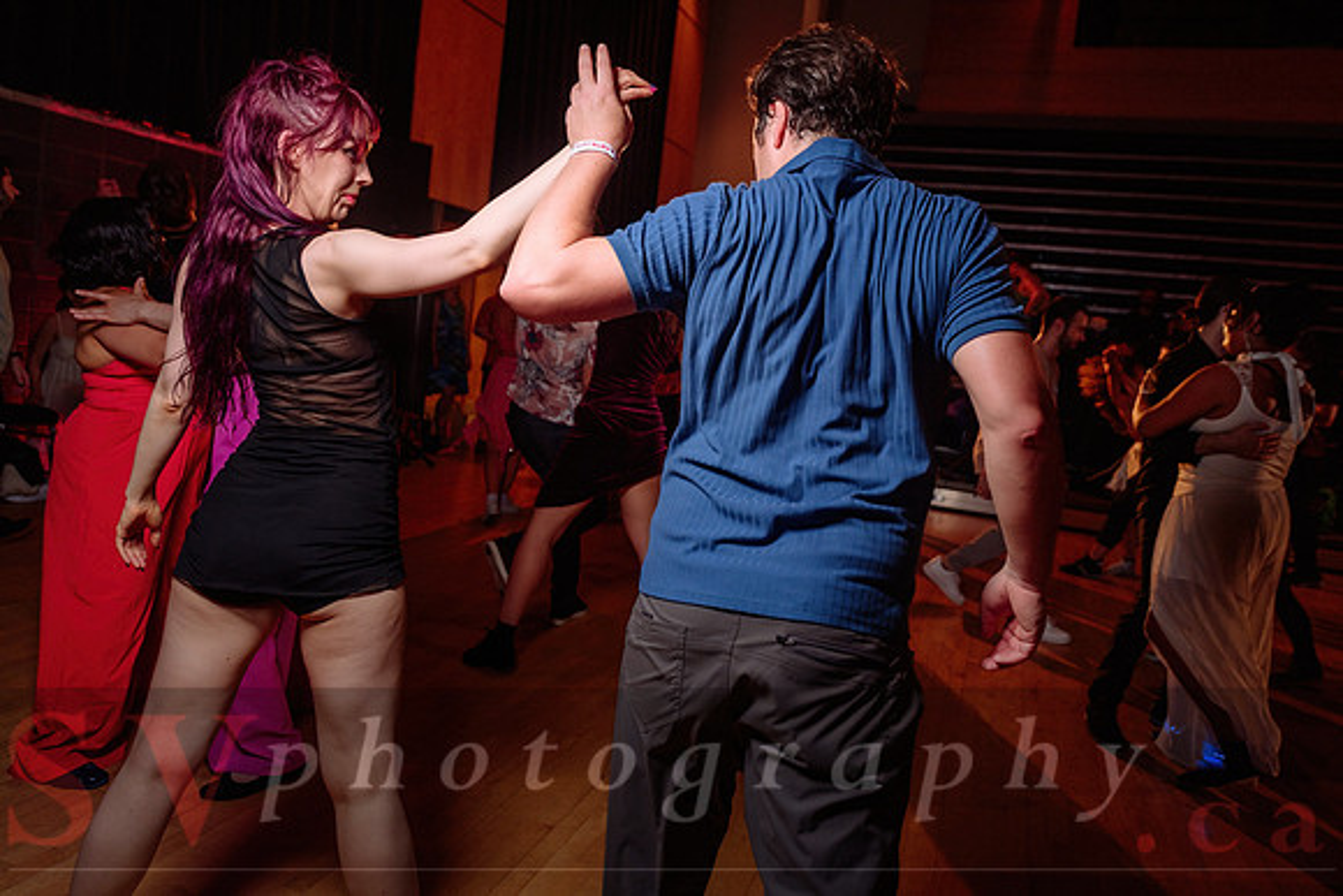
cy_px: 396
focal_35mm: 27
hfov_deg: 67.7
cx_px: 672
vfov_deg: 48.2
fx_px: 1000
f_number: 3.2
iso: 800
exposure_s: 1/60
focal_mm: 24
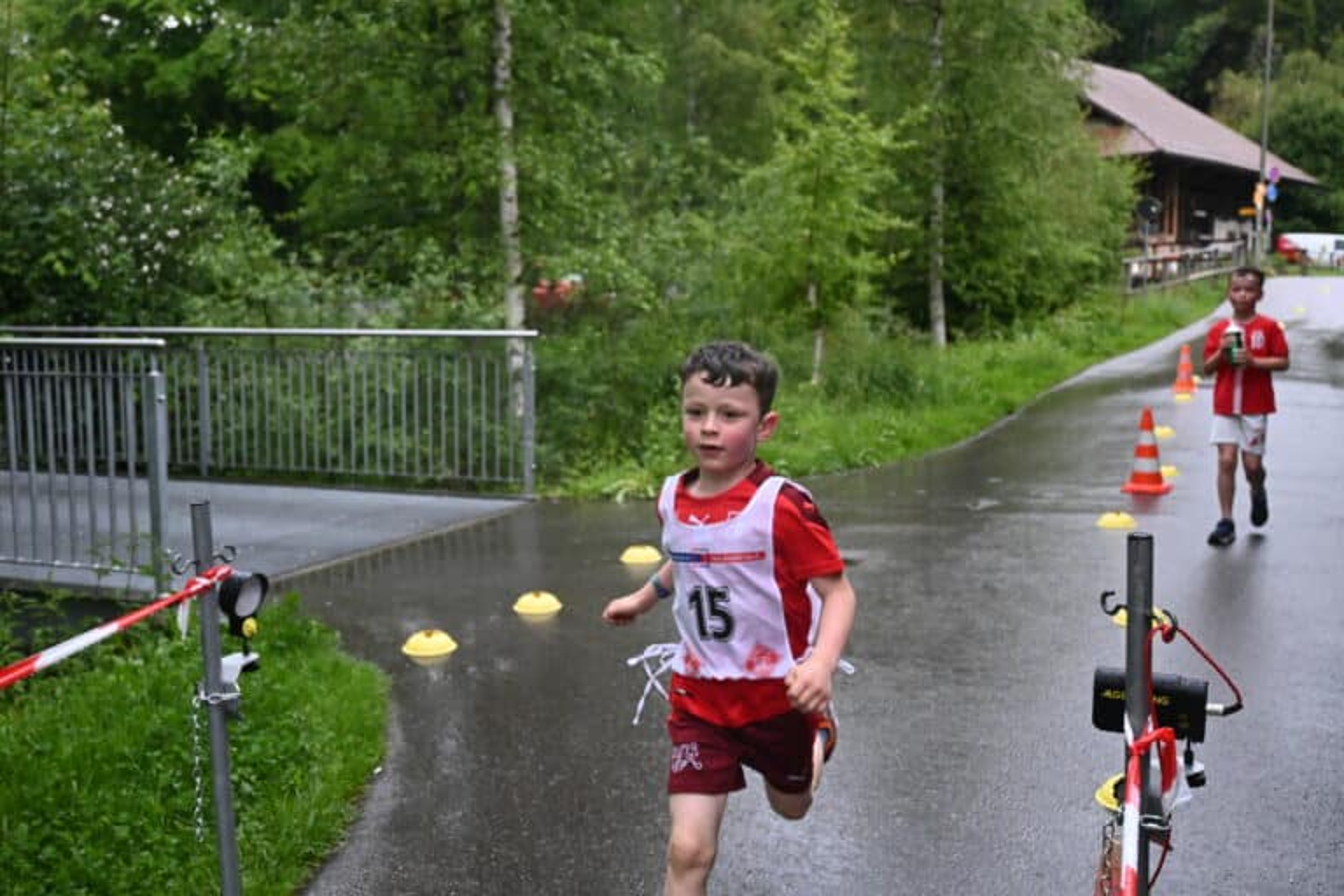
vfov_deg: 38.4
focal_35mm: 34
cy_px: 448
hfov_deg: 55.1
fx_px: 1288
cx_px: 672
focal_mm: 23
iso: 1600
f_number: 4.2
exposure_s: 1/1000
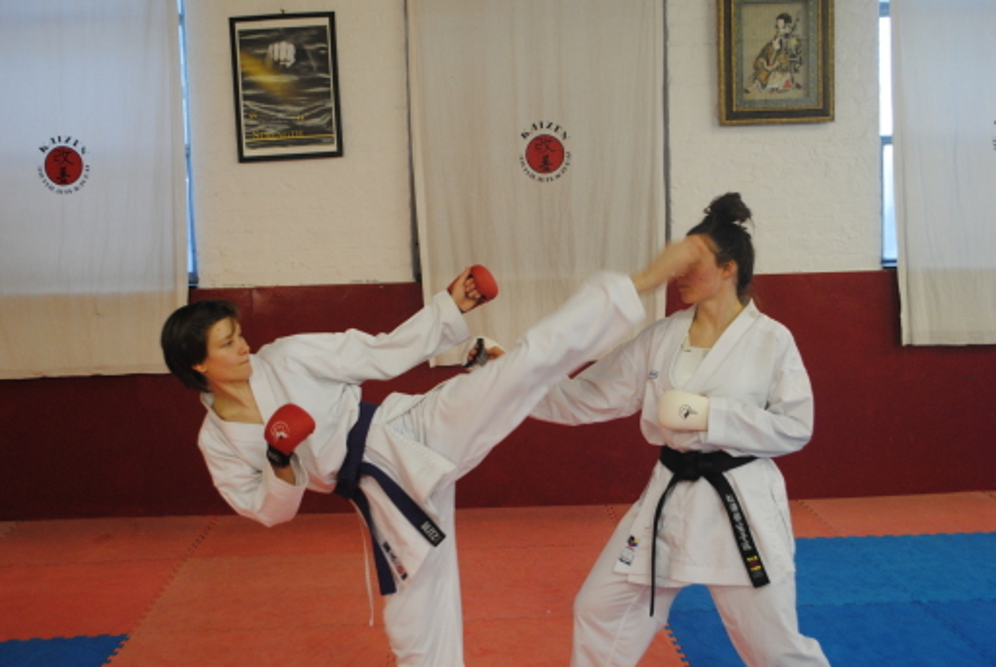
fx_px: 1247
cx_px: 498
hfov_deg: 43.5
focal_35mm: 45
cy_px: 334
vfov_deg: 30.0
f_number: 4.5
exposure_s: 1/60
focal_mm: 30
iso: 800
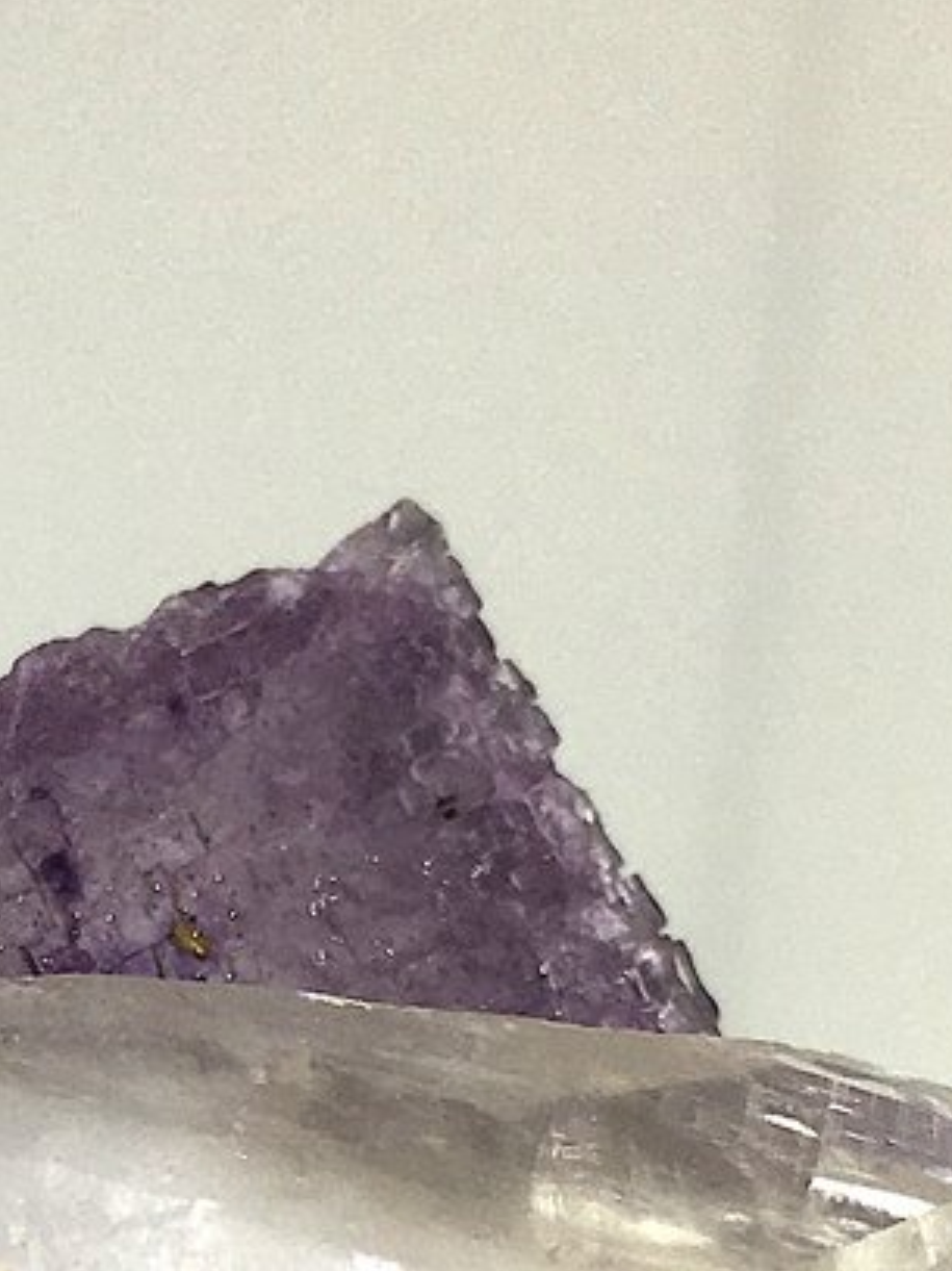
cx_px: -178
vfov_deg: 16.5
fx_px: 4182
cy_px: 1574
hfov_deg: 12.7
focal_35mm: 114
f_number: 2.2
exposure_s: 1/100
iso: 32
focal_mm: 4.15
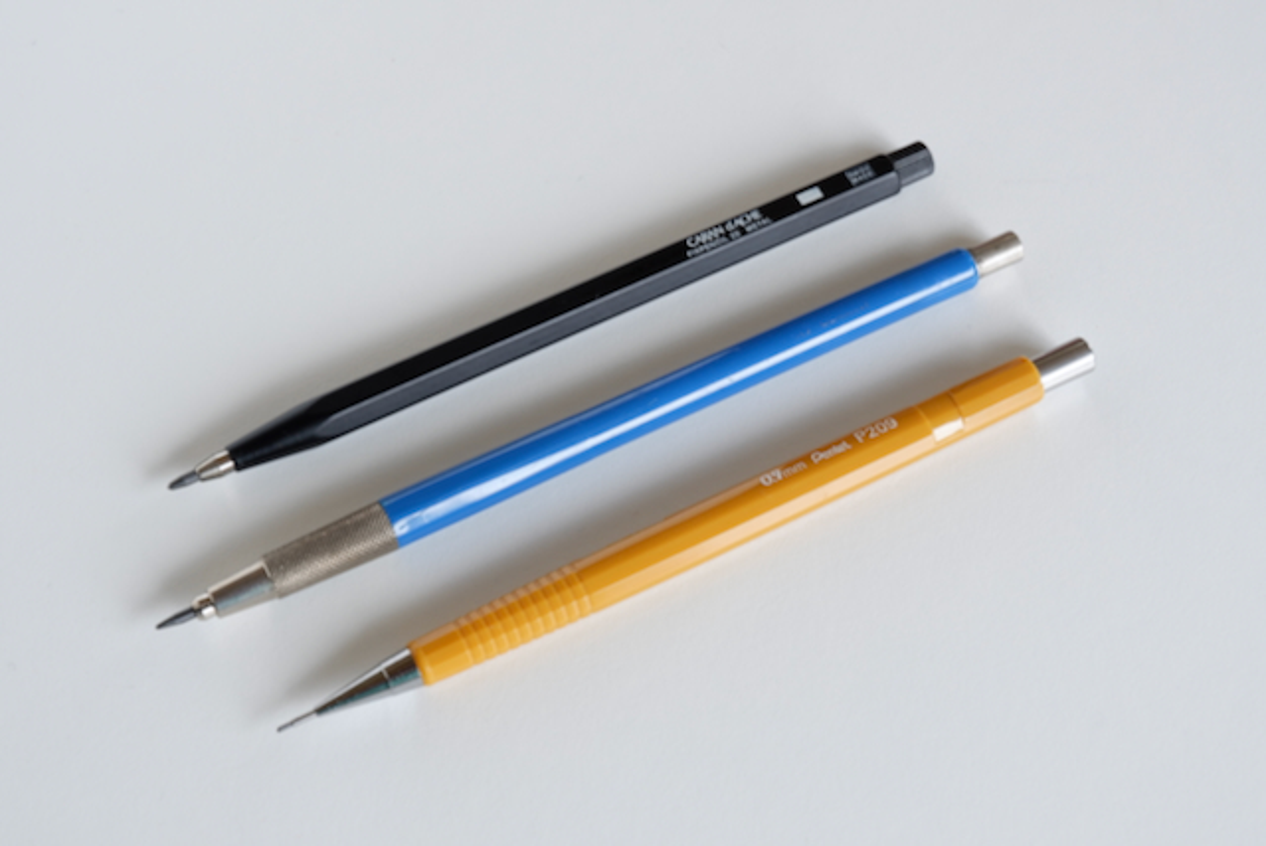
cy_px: 423
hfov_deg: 35.0
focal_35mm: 57
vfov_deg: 23.8
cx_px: 633
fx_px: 2006
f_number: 8
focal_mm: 38.7
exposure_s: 1/30
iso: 200
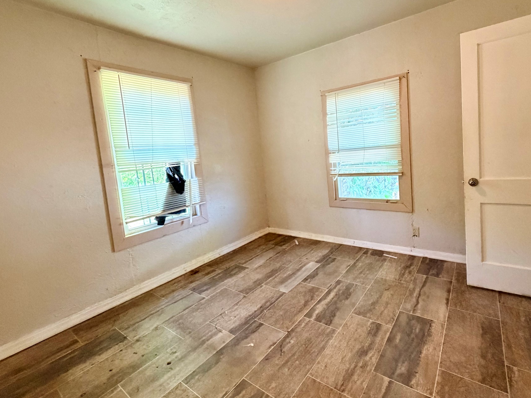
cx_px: 295
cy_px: 173
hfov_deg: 90.7
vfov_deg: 74.4
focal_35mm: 17
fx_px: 261
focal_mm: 2.22
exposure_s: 1/60
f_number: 2.2
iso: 500
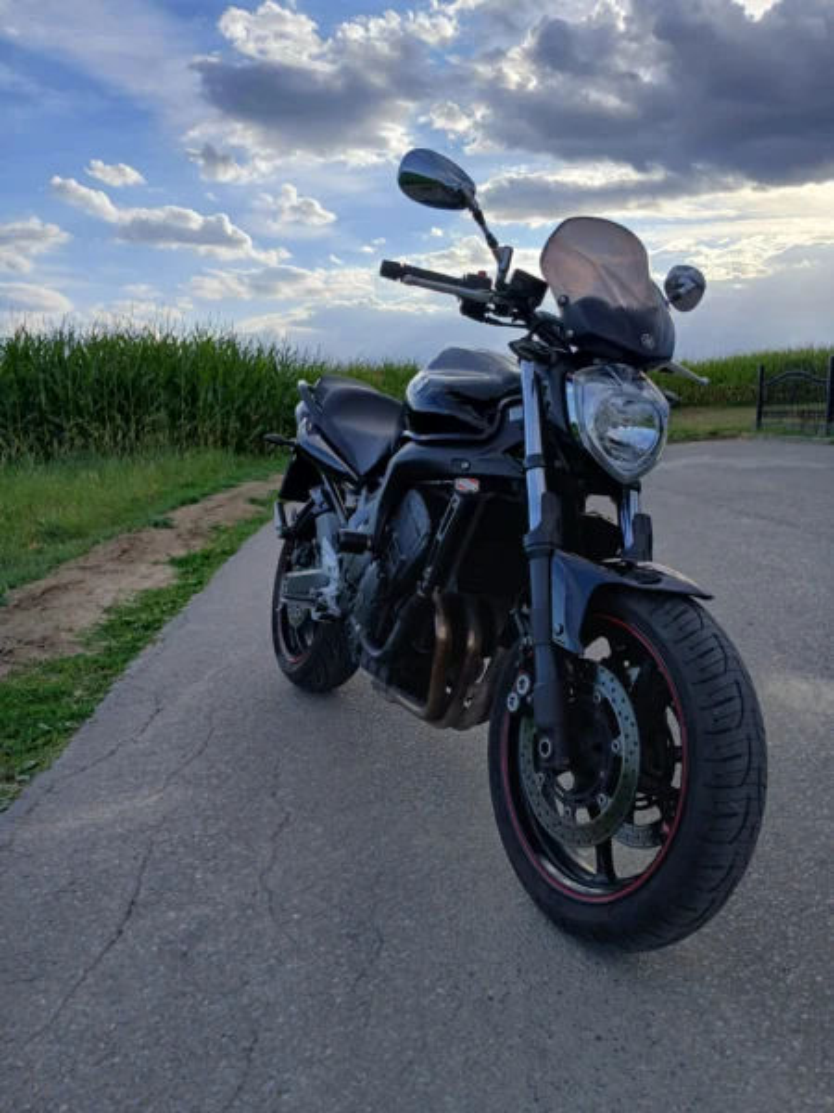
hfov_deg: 53.1
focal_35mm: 26
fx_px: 835
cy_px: 556
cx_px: 417
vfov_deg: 67.3
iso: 20
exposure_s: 1/418
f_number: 1.8
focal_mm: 3.98
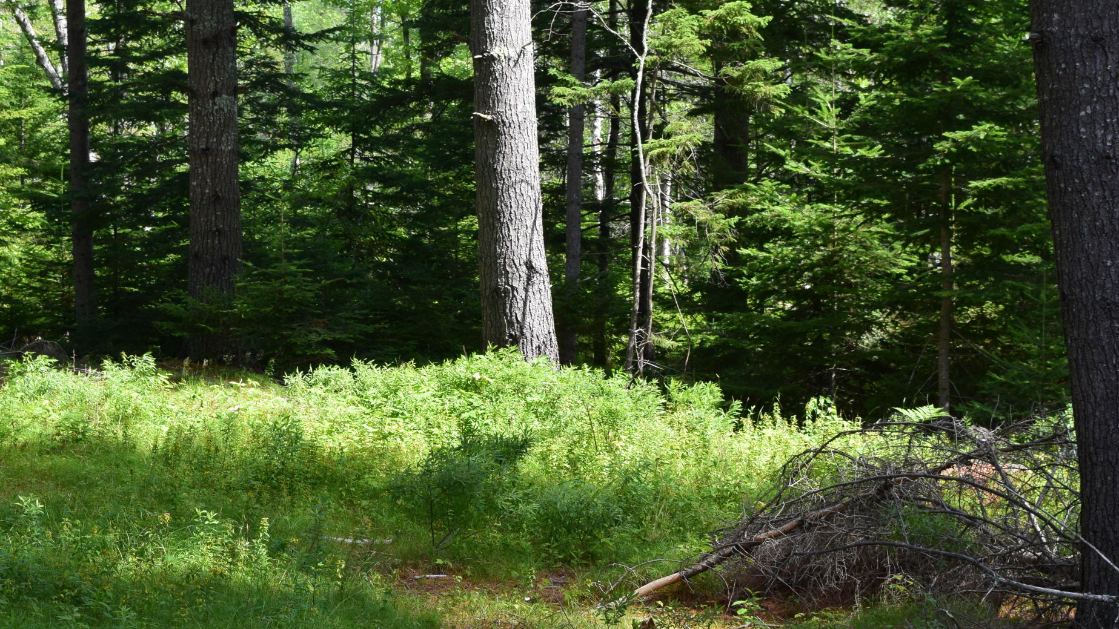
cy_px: 177
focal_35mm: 97
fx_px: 2878
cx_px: 521
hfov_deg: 22.0
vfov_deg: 12.5
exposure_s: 1/250
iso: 400
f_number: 10
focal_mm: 38
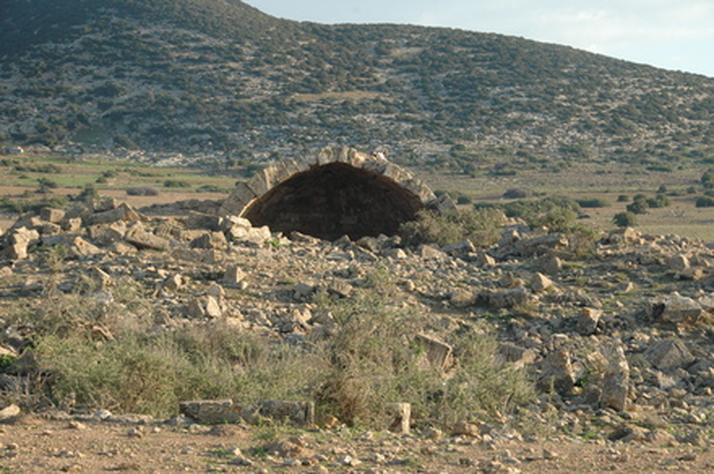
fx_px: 2079
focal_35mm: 105
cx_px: 357
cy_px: 237
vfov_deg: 13.0
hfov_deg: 19.5
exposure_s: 1/500
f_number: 11
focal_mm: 70
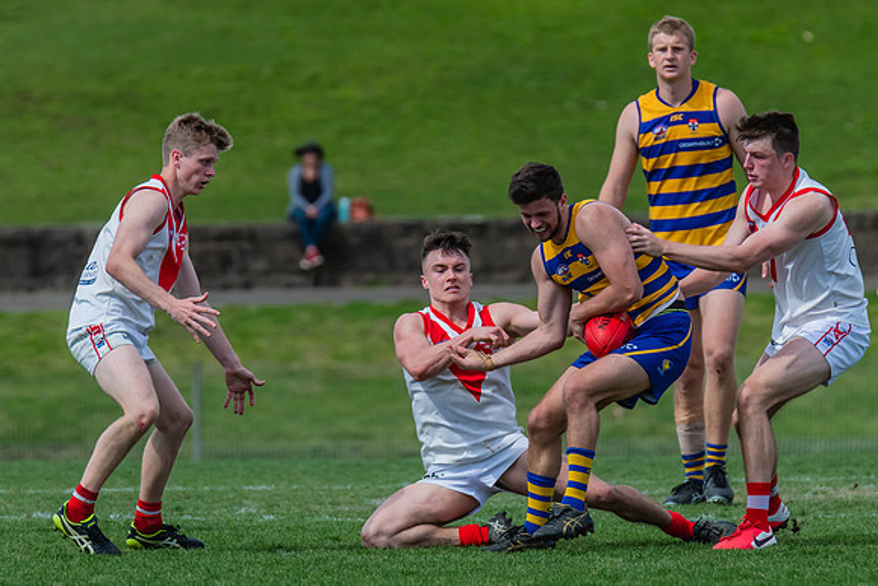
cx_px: 562
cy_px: 268
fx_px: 16554
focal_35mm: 679
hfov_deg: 3.0
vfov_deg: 2.0
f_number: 6.3
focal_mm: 420
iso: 800
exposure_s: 1/1600
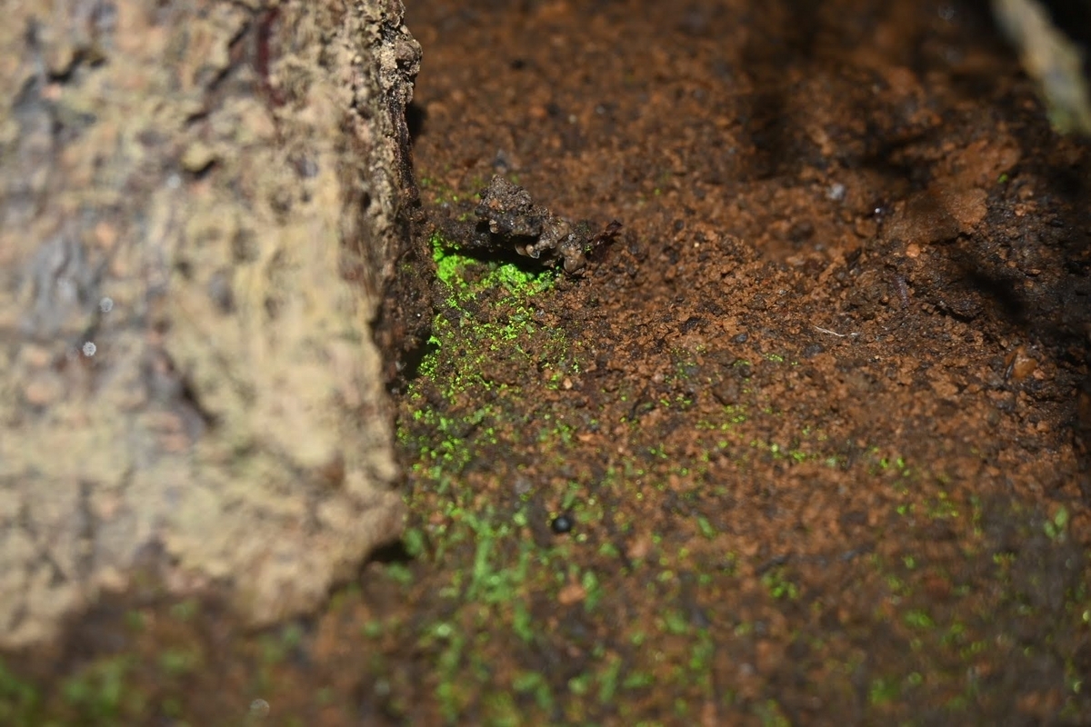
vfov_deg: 31.9
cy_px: 364
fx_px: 1273
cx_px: 546
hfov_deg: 46.4
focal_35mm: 42
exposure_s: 1/60
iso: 560
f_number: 4.5
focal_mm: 28
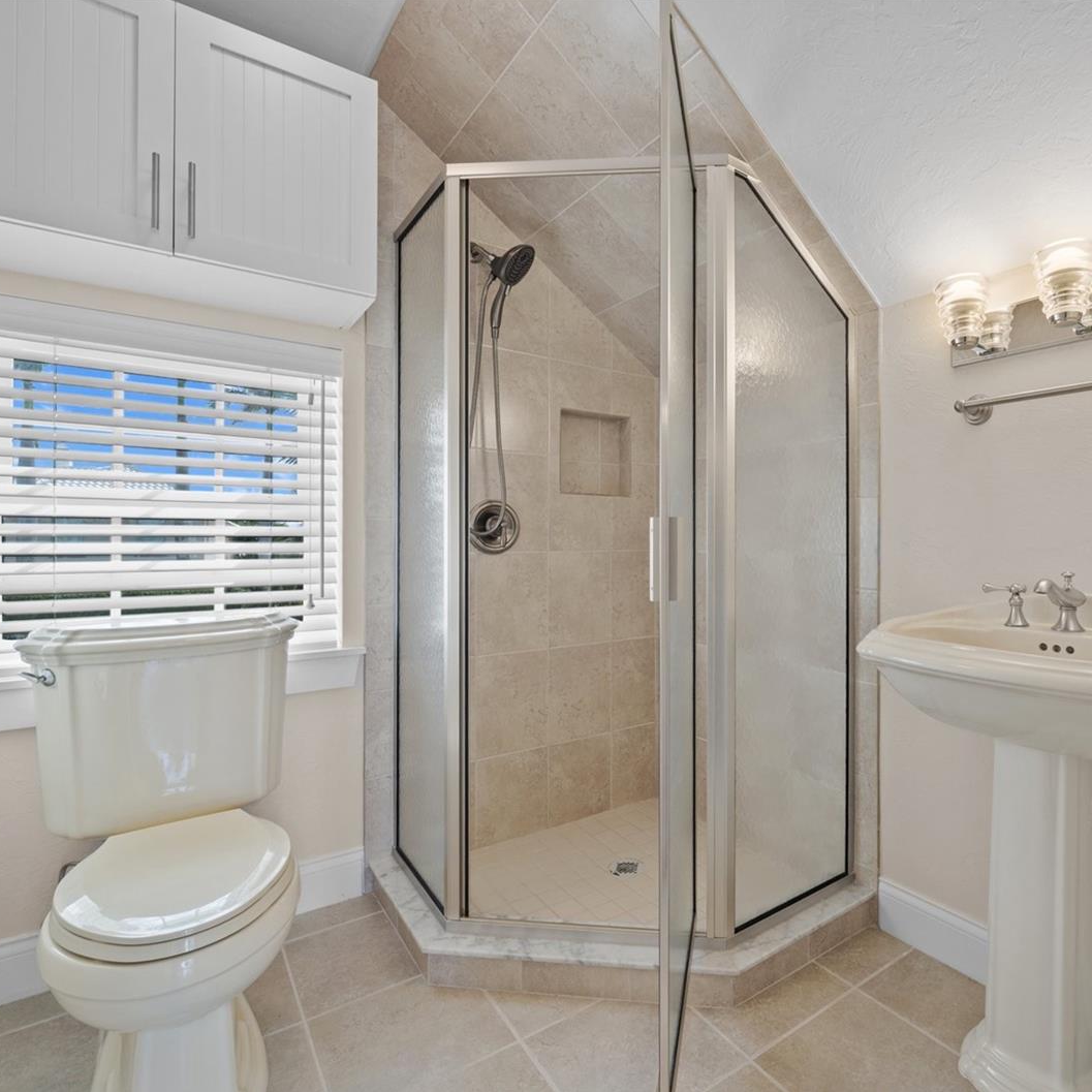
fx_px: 642
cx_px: 695
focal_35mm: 18
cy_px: 545
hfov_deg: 79.0
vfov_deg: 80.7
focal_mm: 14
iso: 200
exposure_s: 1/5
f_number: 9
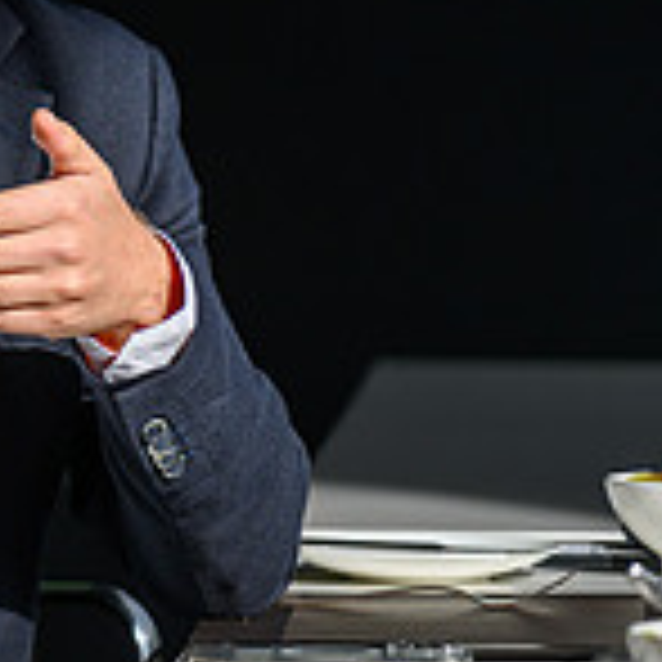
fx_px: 10970
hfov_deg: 3.4
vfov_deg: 3.5
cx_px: -446
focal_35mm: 507
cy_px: 155
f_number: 2.8
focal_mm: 150
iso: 160
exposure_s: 1/1250
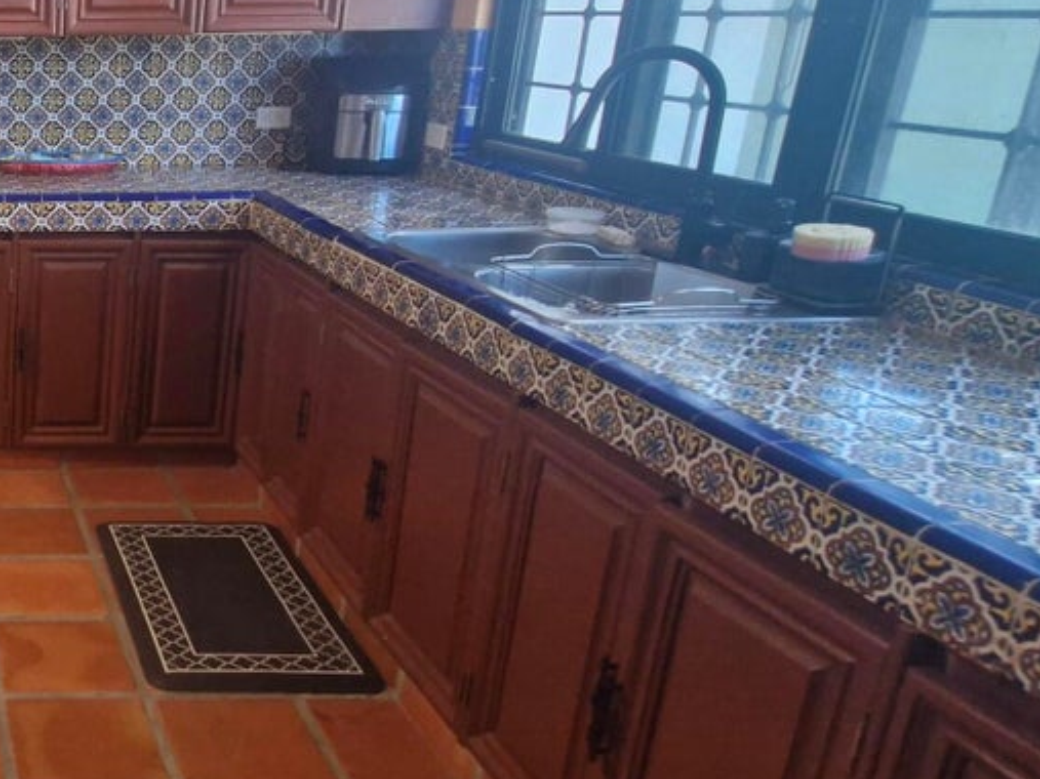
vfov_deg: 40.7
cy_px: 361
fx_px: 1051
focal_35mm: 35
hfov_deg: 41.4
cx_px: -116
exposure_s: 1/60
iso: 250
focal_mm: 1.74
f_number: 2.2
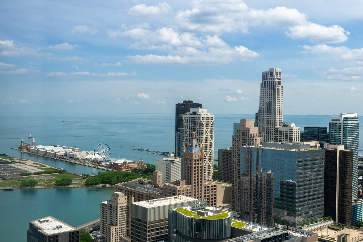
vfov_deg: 31.9
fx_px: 424
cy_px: 121
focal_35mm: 42
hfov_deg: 46.4
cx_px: 182
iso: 400
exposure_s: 1/1000
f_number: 9
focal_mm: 42
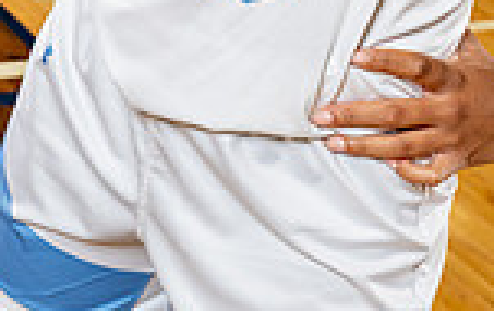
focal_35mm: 94
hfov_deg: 21.8
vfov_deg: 12.2
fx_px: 1268
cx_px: 373
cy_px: -331
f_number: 5.6
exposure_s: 1/250
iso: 400
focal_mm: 31
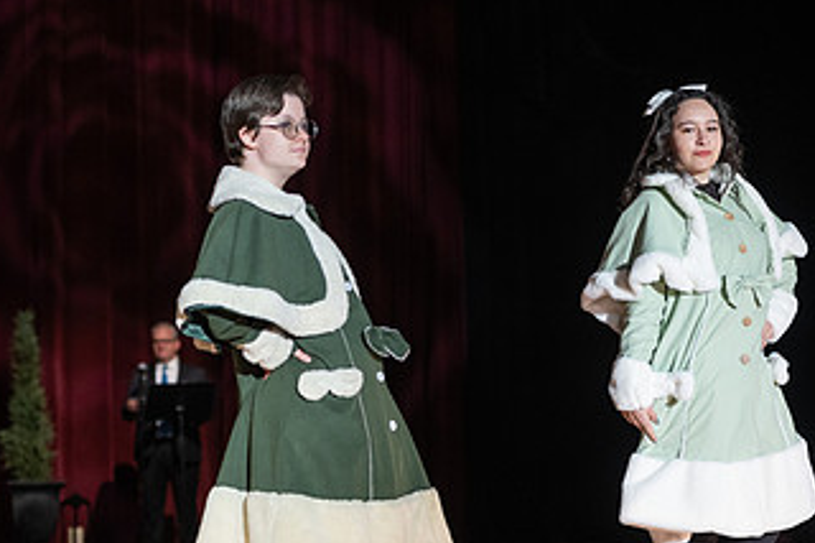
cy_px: 318
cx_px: 265
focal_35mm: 136
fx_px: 3077
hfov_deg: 15.1
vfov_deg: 10.1
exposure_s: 1/1000
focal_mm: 70
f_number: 2.8
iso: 800
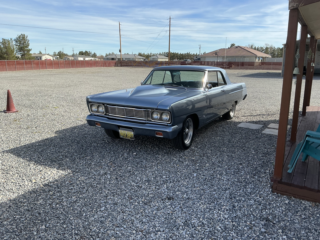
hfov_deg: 63.4
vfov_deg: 49.7
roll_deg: +0.0
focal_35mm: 28
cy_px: 120
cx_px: 160
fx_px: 259
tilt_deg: -11.9
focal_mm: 3
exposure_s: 1/1490
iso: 25
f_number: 1.8
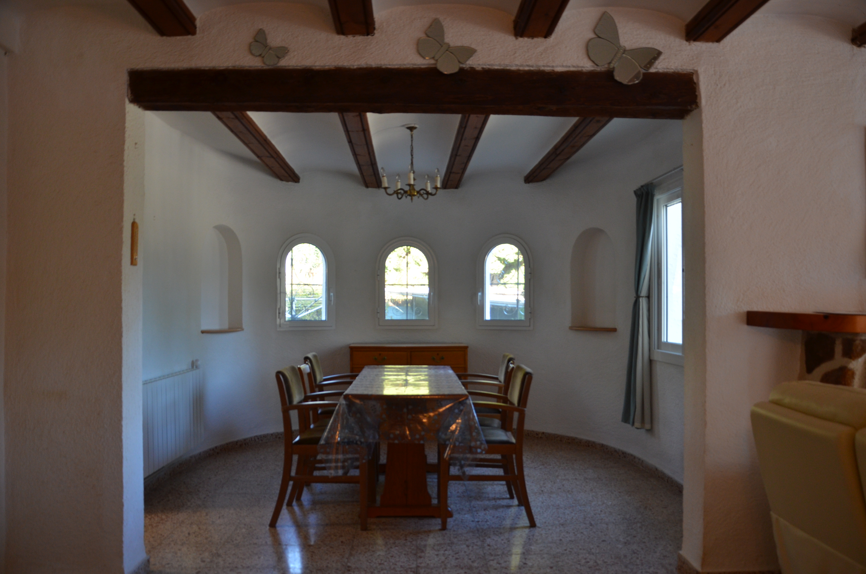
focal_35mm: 27
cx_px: 433
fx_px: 648
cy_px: 287
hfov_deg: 67.5
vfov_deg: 47.7
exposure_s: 1/60
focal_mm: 18
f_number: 4
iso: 400
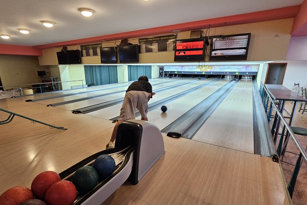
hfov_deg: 93.2
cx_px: 146
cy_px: 115
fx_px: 145
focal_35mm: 17
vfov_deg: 70.2
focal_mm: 2.2
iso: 400
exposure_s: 1/50
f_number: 2.2
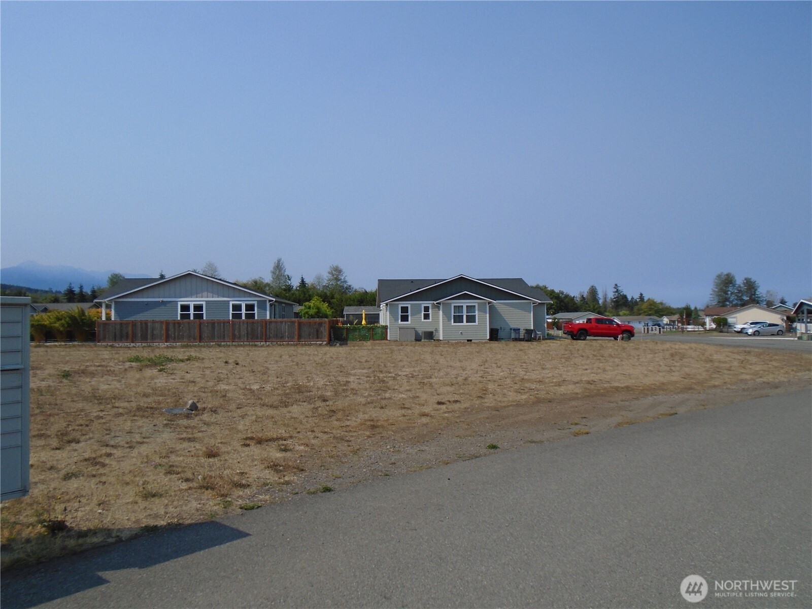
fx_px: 610
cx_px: 406
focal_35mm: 26
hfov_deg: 67.3
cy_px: 304
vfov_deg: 53.1
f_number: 8
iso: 100
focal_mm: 4.6
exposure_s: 1/320
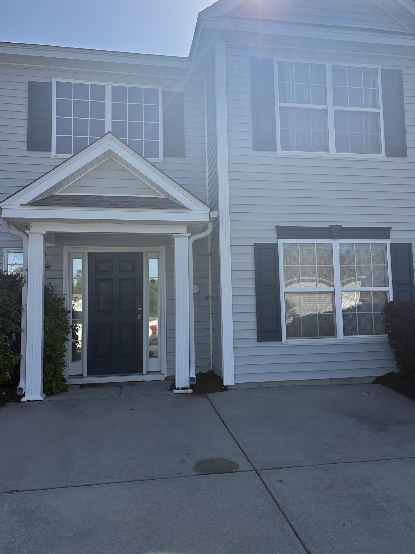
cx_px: 222
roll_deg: +1.6
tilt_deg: +6.8
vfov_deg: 61.6
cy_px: 258
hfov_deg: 48.2
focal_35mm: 29
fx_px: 464
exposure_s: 1/5348
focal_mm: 5.96
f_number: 1.6
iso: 64
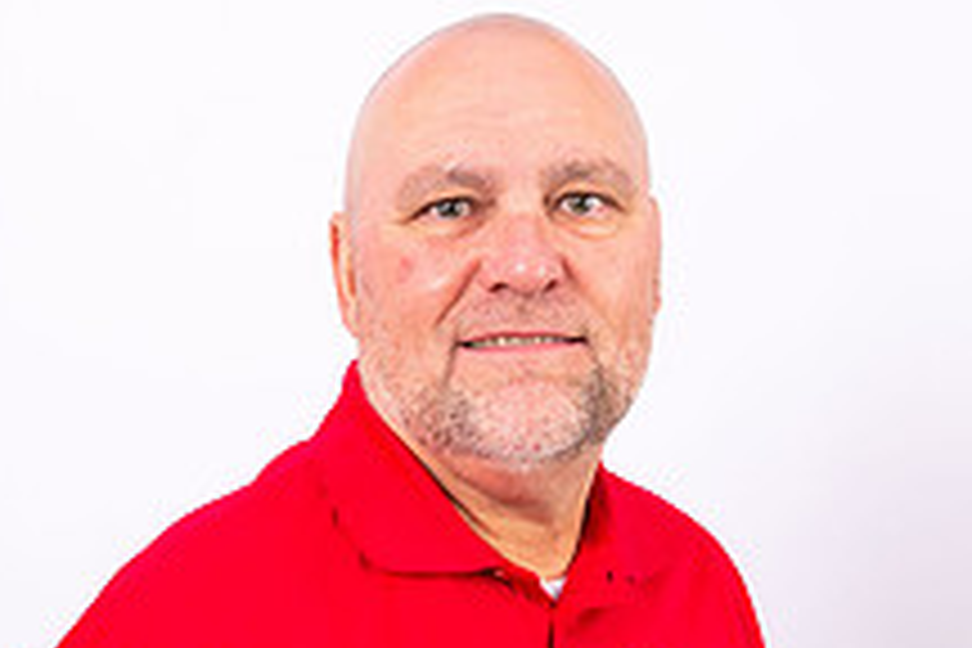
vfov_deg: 17.4
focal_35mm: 78
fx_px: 2106
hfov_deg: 25.9
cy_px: 504
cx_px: 338
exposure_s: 1/250
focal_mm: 29
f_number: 9
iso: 125
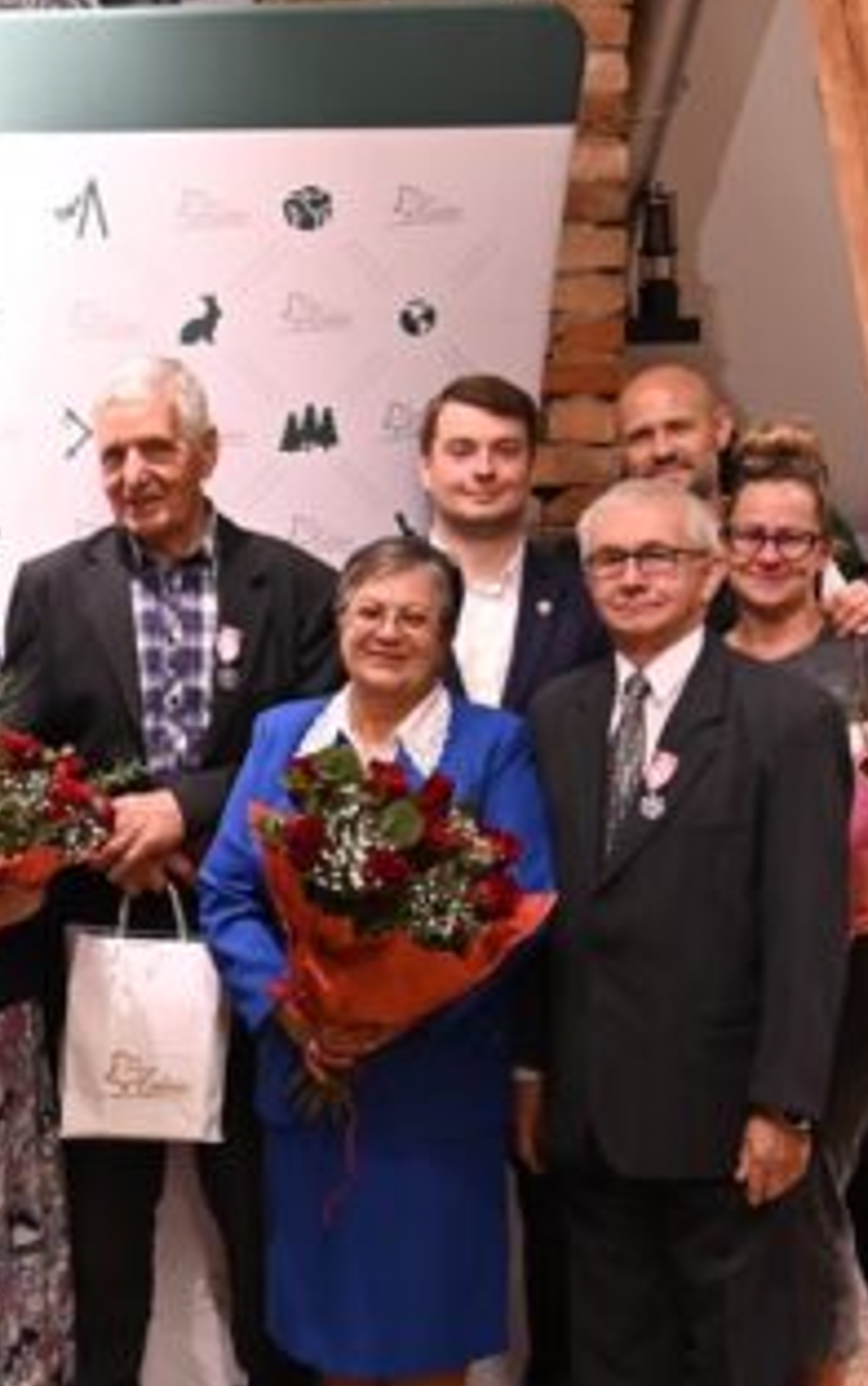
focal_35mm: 82
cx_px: -49
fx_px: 3099
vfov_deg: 25.2
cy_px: 784
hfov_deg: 15.6
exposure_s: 1/125
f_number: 2.8
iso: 1250
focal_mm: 28
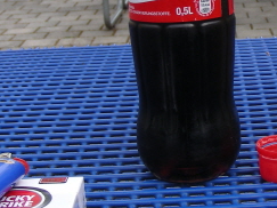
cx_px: 233
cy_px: 18
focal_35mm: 100
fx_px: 800
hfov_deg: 19.4
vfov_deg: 14.6
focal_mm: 6.3
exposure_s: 1/174
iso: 50
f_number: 4
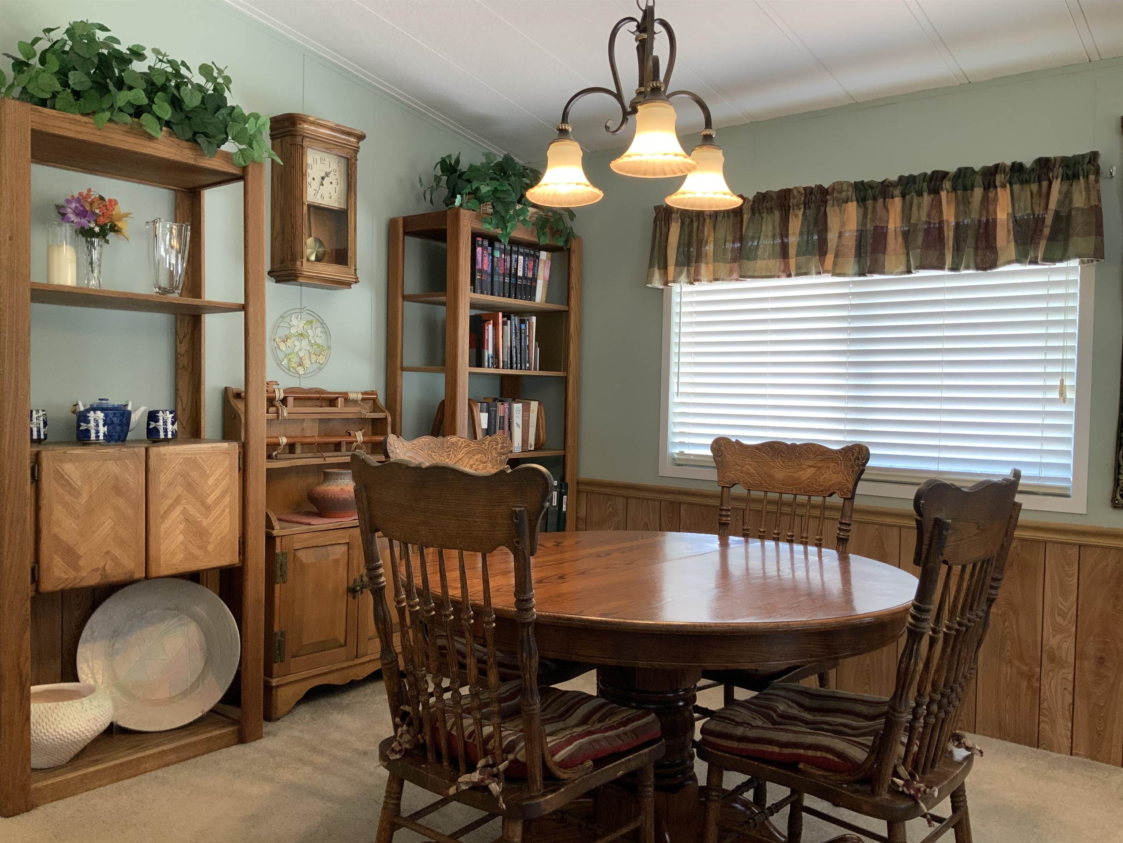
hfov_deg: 61.7
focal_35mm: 29
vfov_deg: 48.2
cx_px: 562
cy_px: 422
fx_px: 941
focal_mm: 3
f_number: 1.8
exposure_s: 1/60
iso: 80
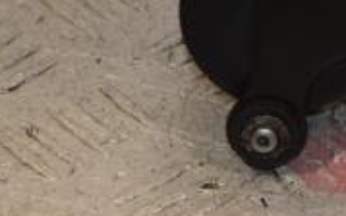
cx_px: 435
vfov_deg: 3.0
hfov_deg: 4.8
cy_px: -114
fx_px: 4110
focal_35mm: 436
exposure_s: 1/200
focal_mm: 85
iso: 800
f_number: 7.1
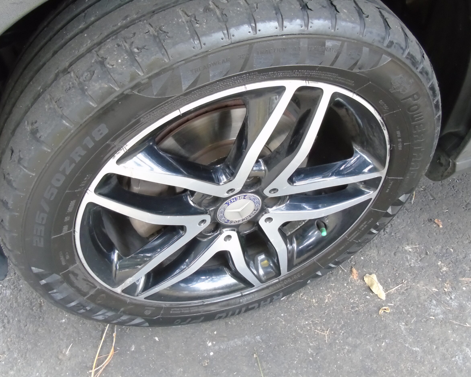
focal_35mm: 31
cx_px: 222
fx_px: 432
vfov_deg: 47.1
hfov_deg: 57.1
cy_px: 184
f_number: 3.6
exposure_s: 1/50
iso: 640
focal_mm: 5.2
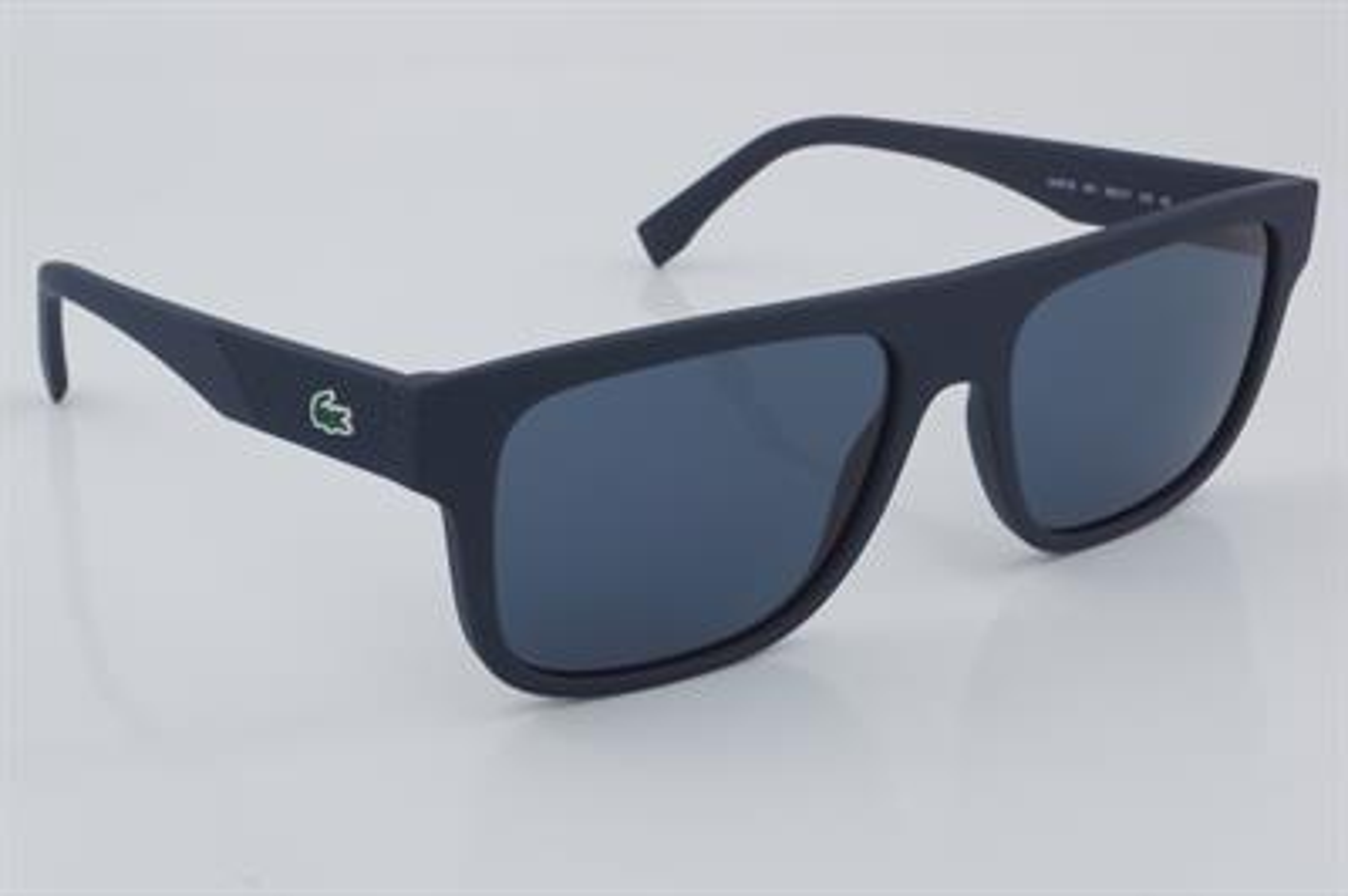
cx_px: 674
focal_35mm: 75
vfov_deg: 18.2
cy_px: 448
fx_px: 2806
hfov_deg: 27.0
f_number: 32
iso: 100
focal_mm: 50
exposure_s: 1/4
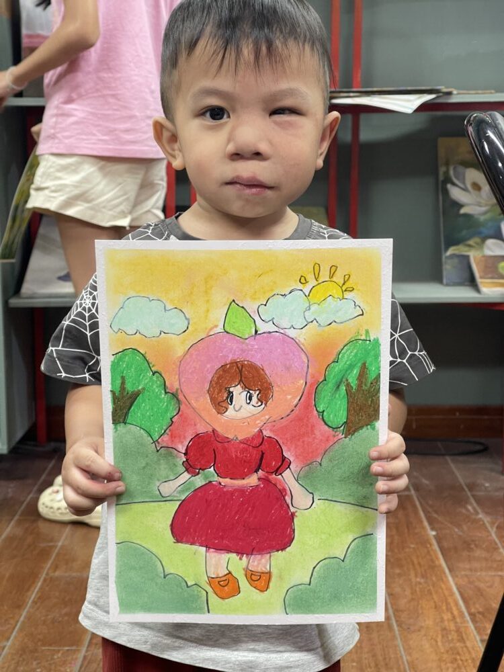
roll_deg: +0.6
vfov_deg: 30.3
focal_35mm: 64
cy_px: 336
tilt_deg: -7.8
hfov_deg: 22.9
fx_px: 1242
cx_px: 252
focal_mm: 7.5
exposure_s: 1/50
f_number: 2.2
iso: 125
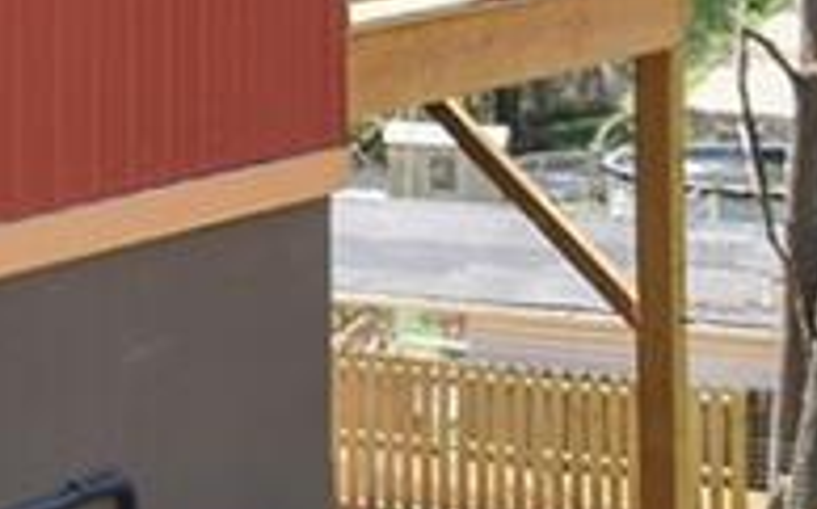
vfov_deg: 7.5
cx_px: -1091
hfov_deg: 10.8
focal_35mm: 167
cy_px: -490
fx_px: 3716
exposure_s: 1/160
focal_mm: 31
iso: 400
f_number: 6.3
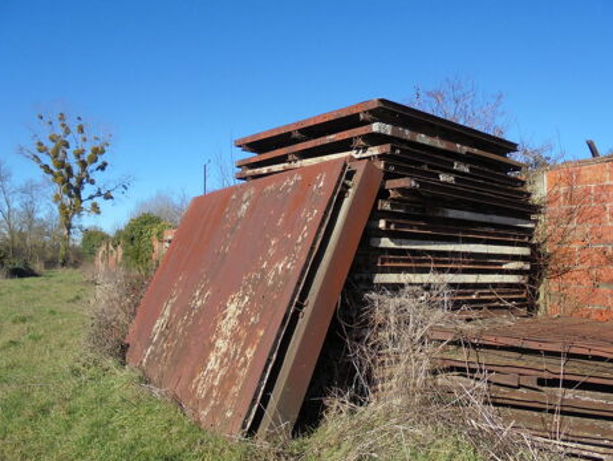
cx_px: 305
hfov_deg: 65.3
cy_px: 234
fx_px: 478
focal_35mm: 27
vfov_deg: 51.4
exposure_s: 1/640
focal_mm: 4.6
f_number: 3.5
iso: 100
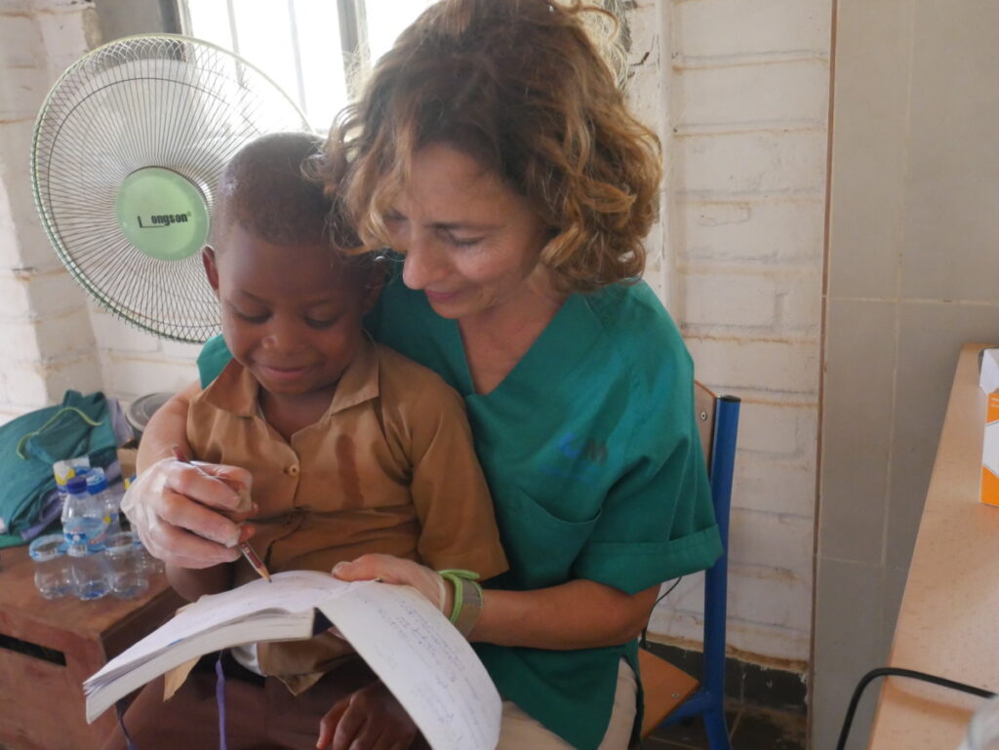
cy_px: 375
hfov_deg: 53.9
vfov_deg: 41.8
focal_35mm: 34
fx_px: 982
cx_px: 500
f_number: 4.1
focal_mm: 17
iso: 3200
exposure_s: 1/50
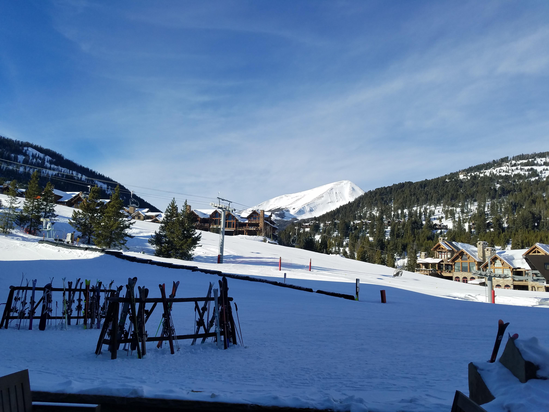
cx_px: 274
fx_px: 412
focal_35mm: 26
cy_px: 206
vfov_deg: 53.1
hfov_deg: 67.3
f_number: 1.7
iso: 50
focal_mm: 4.2
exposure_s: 1/3440
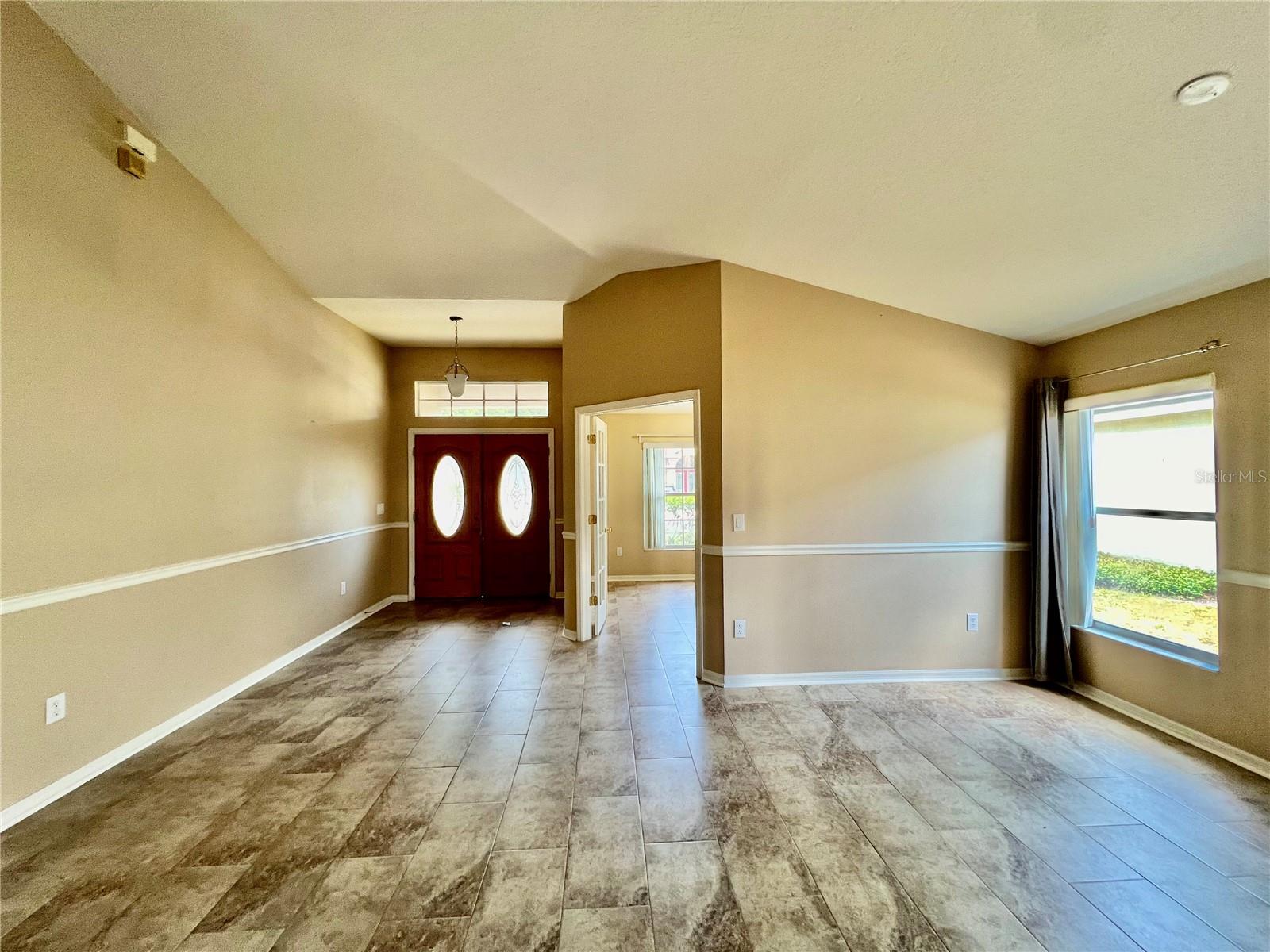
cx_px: 635
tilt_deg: +0.1
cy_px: 476
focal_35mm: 13
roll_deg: +0.7
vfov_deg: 89.9
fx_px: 477
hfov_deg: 106.2
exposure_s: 1/60
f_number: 1.8
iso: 125
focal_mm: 1.57
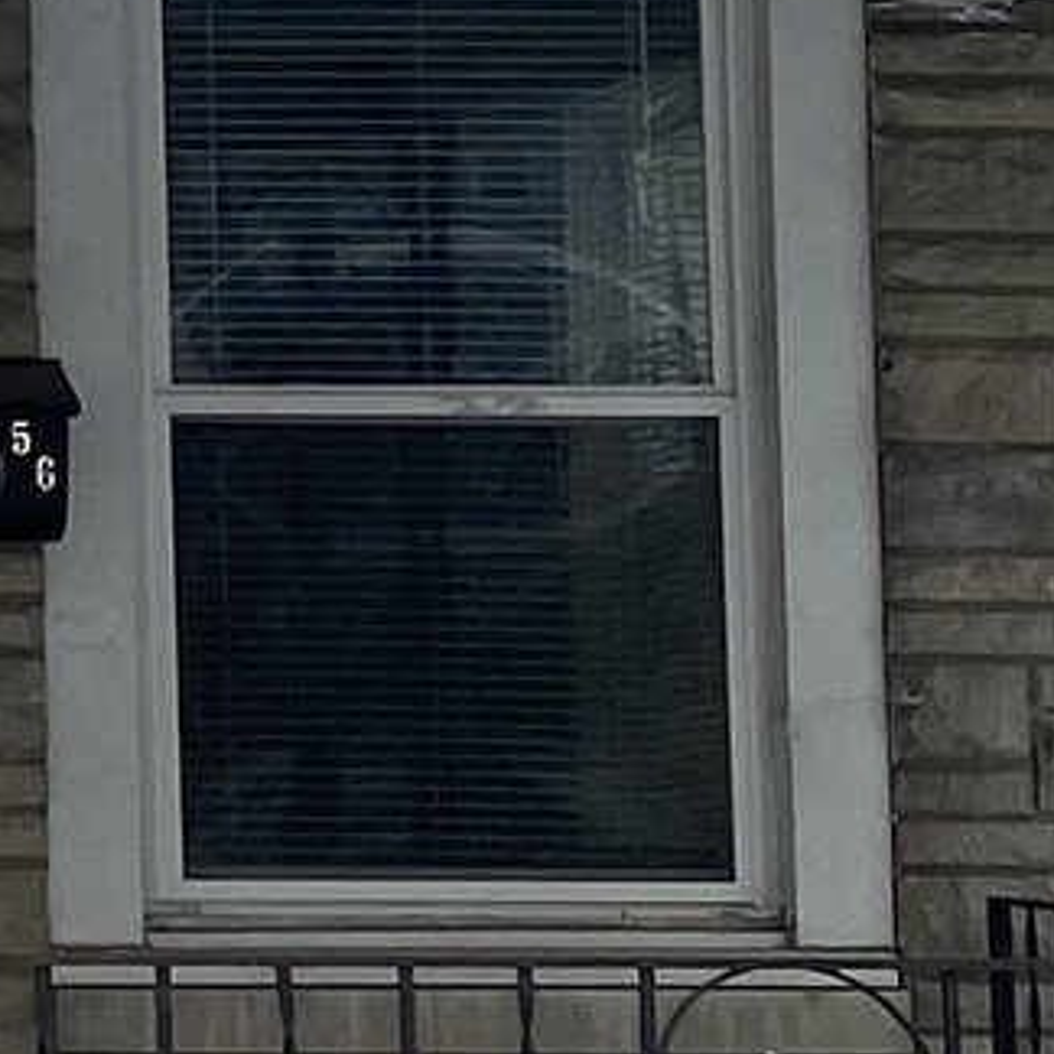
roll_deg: +0.0
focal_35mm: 218
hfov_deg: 7.6
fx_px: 7510
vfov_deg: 8.0
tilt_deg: +6.8
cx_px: -1226
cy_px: -101
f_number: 1.8
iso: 32
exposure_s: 1/2268
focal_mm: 4.25
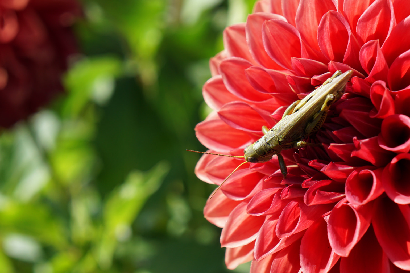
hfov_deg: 18.6
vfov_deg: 12.5
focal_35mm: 110
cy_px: 139
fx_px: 1249
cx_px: 200
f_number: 7.1
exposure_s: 1/160
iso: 100
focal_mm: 55
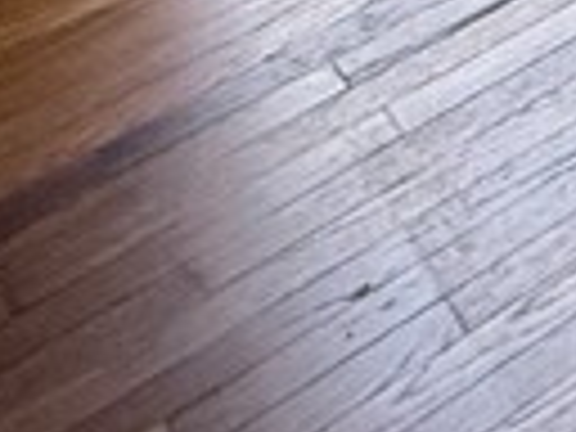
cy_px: -1066
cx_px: 1989
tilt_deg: -12.7
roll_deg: -0.2
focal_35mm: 112
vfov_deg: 9.0
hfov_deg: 9.7
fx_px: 1864
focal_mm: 2.22
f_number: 2.2
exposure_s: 1/99
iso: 125
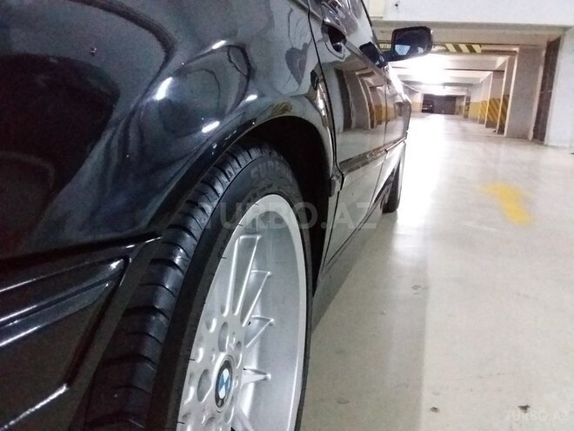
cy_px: 216
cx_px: 287
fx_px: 514
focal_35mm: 31
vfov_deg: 45.4
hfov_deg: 58.4
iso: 800
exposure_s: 1/17
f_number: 2.2
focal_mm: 3.3
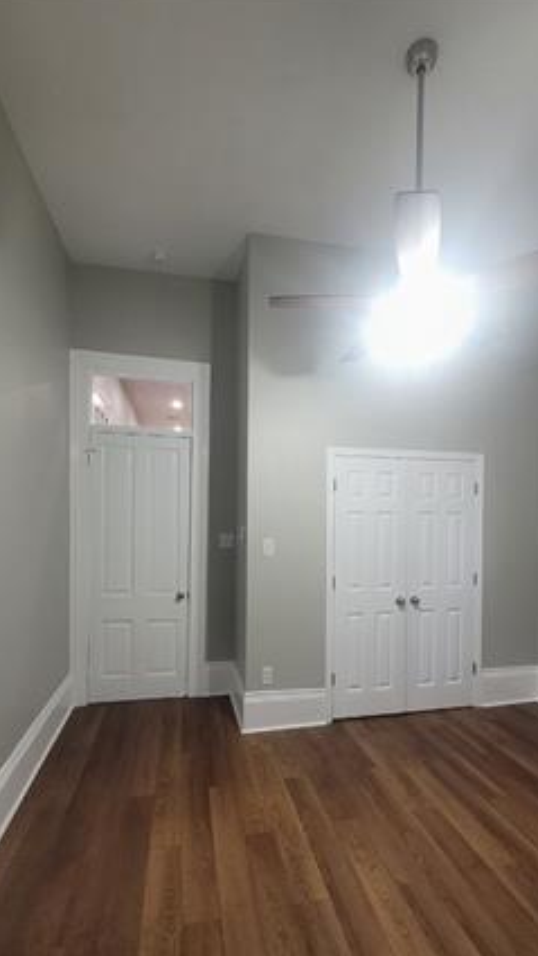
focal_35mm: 16
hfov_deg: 67.1
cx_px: 272
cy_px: 526
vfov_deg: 99.0
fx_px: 406
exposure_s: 1/60.2
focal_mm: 1.74
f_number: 2.2
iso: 250
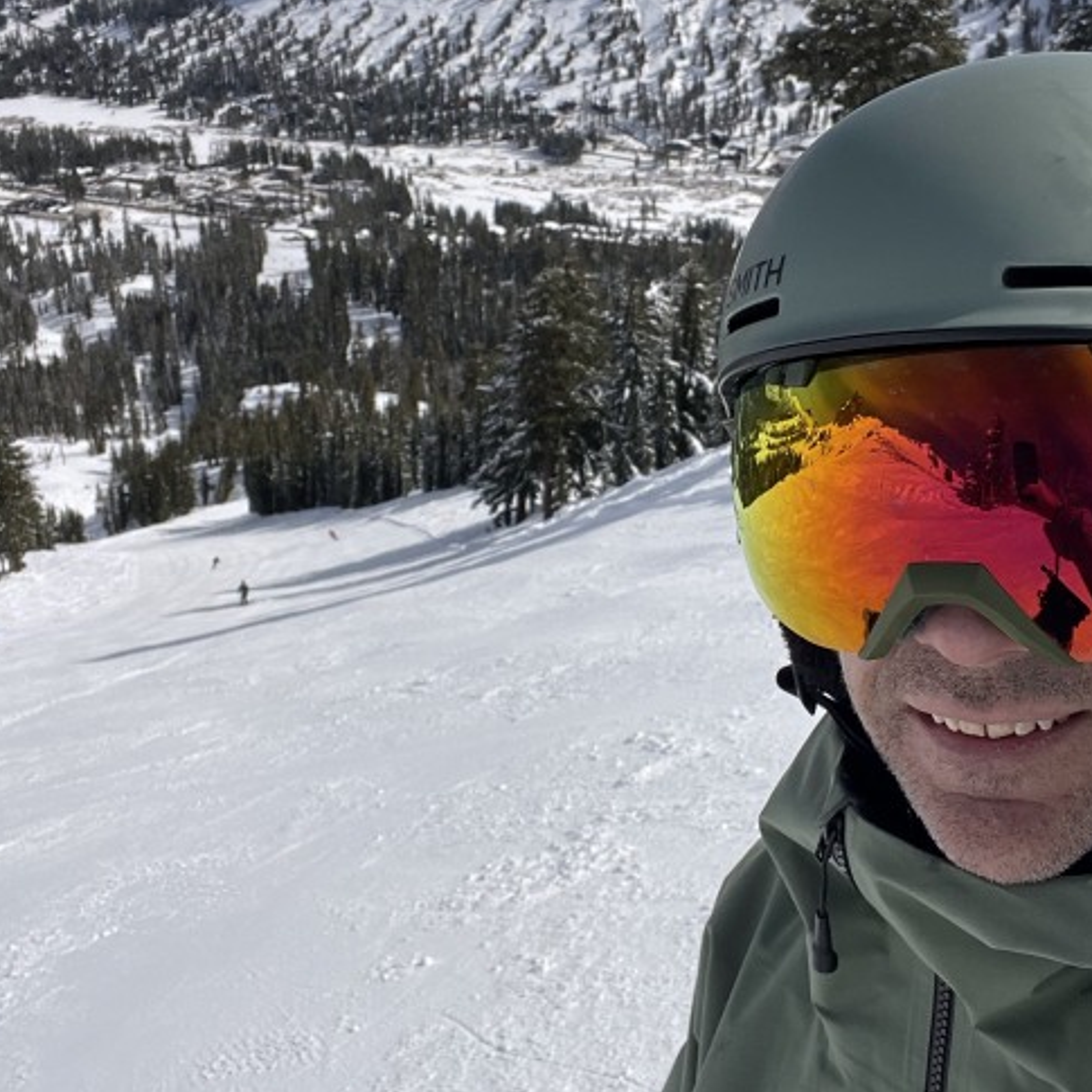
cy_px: 466
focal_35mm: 42
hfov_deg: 39.9
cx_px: 637
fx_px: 1499
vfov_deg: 39.9
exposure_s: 1/3356
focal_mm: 2.71
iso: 25
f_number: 2.2
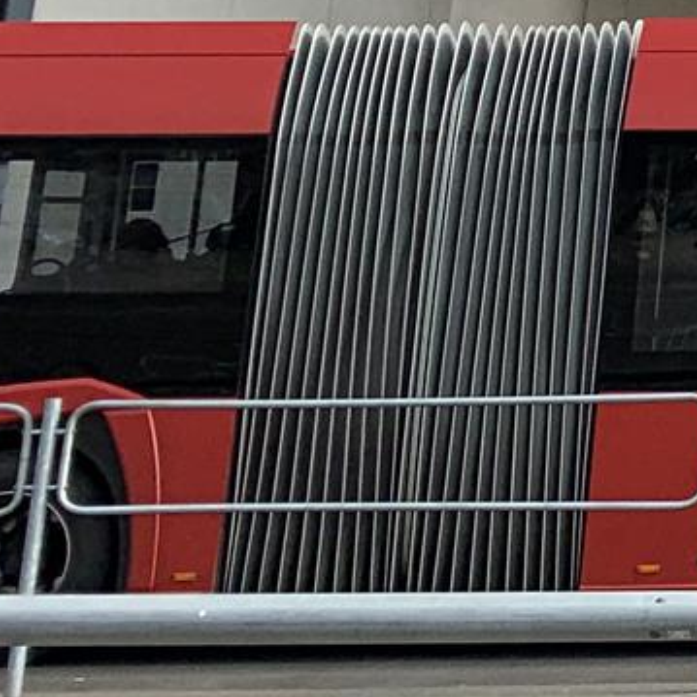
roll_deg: +1.1
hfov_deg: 10.5
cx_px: 1926
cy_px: -472
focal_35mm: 129
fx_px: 2939
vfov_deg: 12.6
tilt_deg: +13.8
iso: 25
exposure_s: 1/1812
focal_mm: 4.25
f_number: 1.8
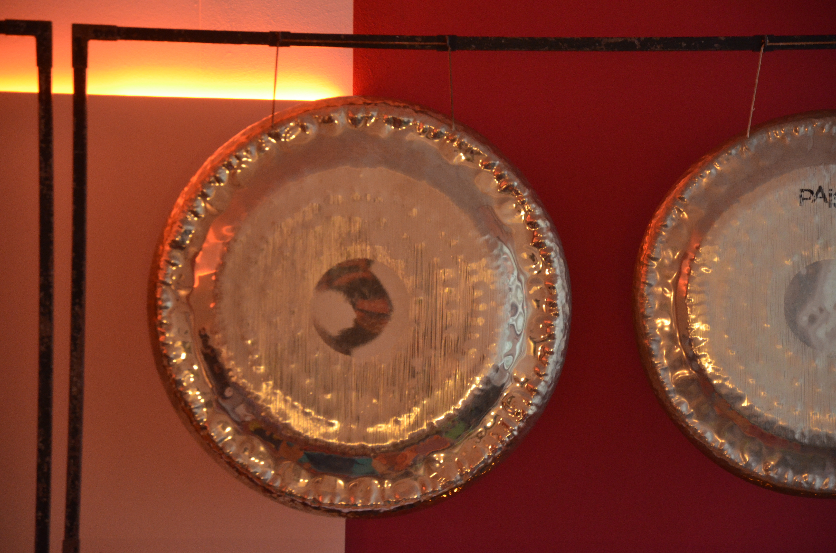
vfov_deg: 8.7
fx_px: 3650
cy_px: 276
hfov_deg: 13.1
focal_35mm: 158
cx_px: 418
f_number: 5.6
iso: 1600
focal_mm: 105
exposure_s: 1/15
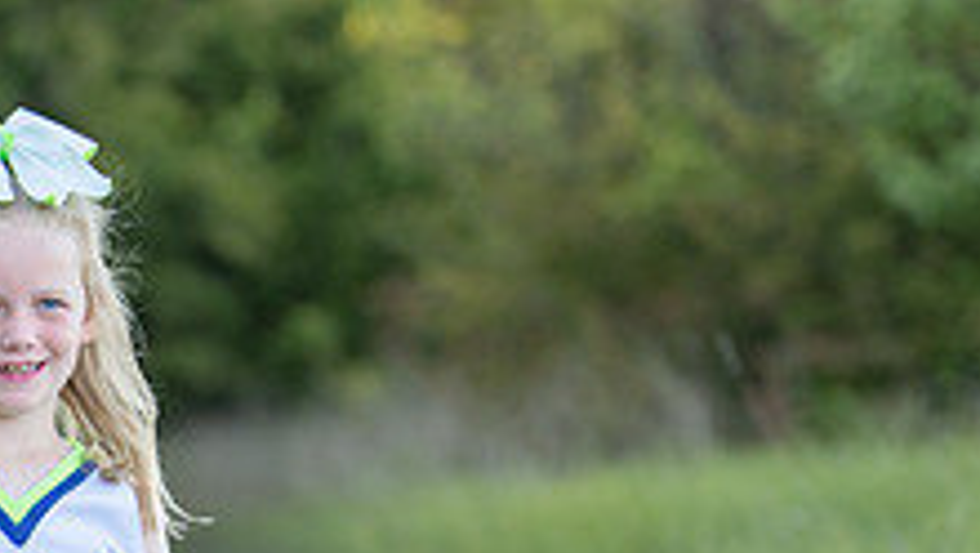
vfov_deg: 6.4
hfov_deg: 11.2
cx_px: -197
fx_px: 4888
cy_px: 895
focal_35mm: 188
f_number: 1.2
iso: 100
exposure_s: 1/800
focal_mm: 50
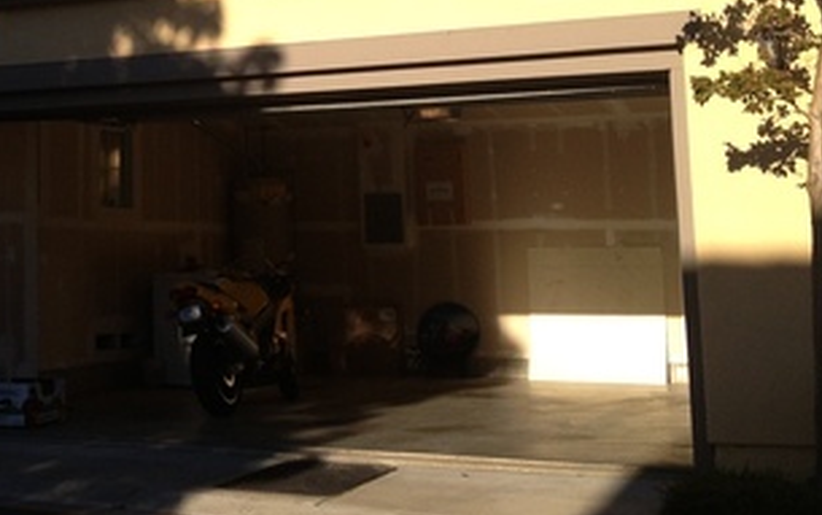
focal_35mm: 81
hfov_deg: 25.0
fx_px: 1816
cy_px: 8
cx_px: 141
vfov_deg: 15.8
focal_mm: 4.28
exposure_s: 1/1623
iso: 64
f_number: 2.4
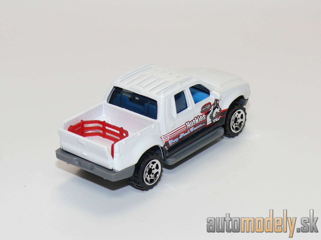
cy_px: 120
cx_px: 160
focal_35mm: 97
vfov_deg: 15.2
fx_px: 899
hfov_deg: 20.2
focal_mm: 13
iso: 100
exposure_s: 1/30
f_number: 4
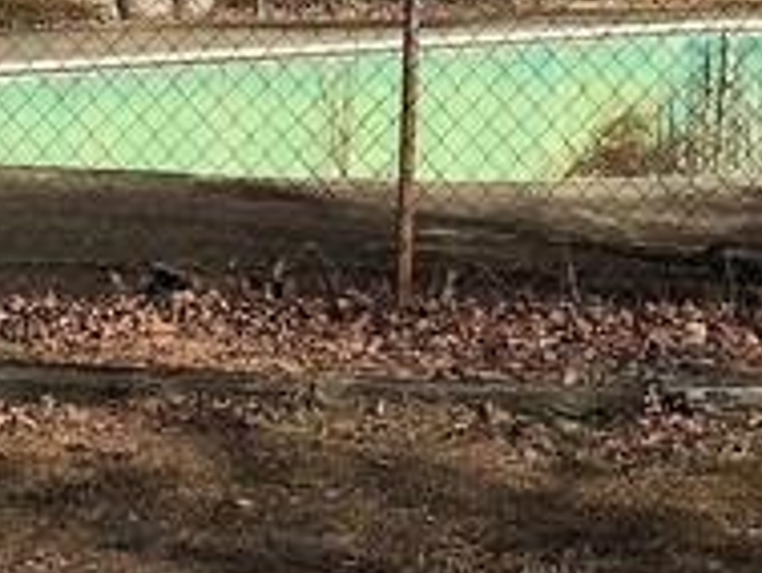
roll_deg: -2.9
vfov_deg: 9.1
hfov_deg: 12.5
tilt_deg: +3.2
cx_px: 581
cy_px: -416
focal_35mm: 157
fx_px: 3458
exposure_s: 1/2475
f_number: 2.2
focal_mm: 4.15
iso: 32
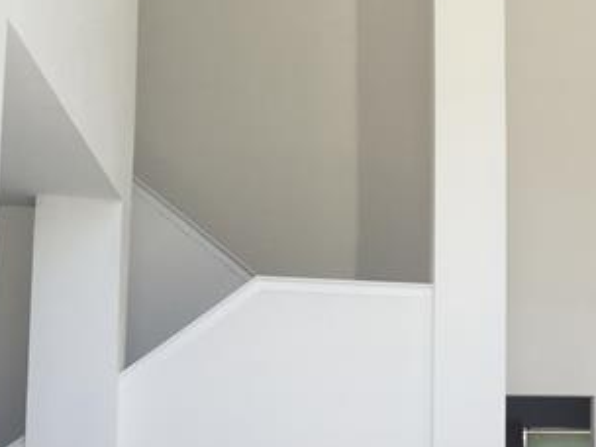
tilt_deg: +5.8
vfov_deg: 23.4
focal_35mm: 61
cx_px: 606
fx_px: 1050
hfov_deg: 29.4
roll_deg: +0.6
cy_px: 408
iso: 32
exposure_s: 1/206
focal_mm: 4.15
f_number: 2.2
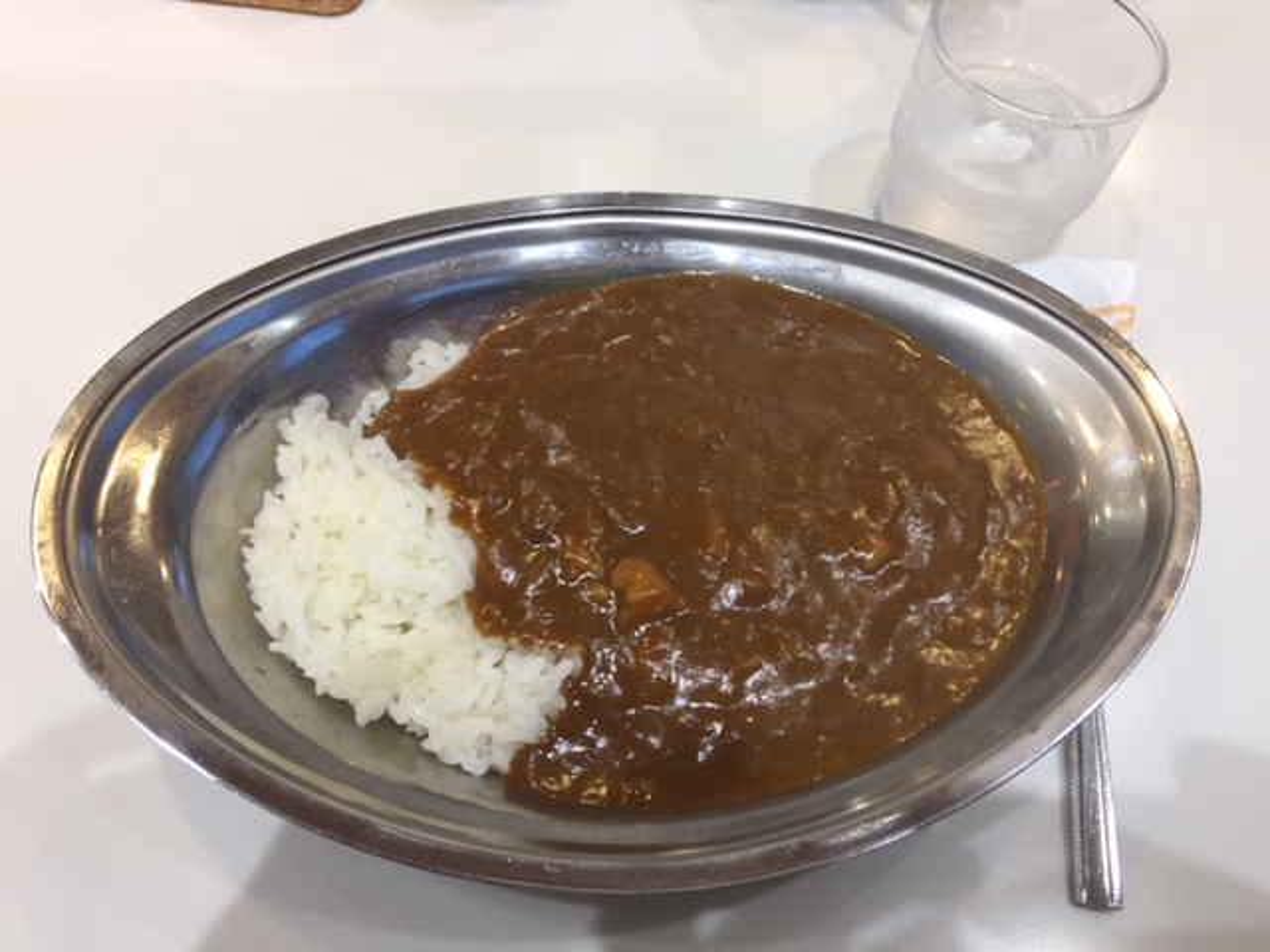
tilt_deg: -59.2
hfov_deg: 61.7
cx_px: 635
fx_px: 1064
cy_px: 476
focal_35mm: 29
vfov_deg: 48.2
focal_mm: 4.15
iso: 40
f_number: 2.2
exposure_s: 1/60
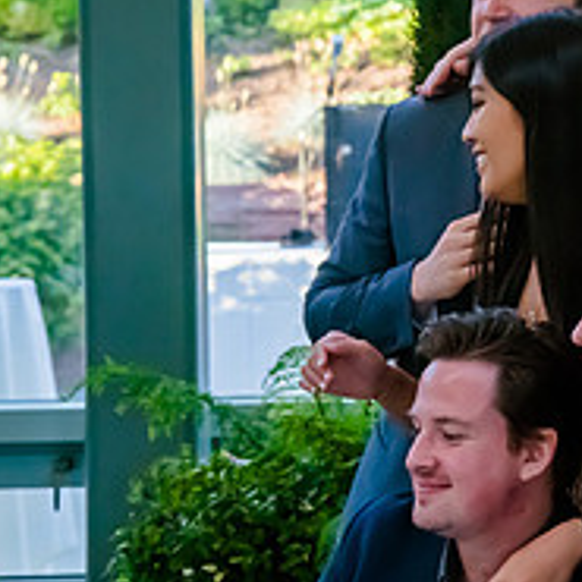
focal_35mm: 214
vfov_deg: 8.2
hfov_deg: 8.1
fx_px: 4071
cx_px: 620
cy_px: 165
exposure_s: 1/400
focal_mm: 78
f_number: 7.1
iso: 4000
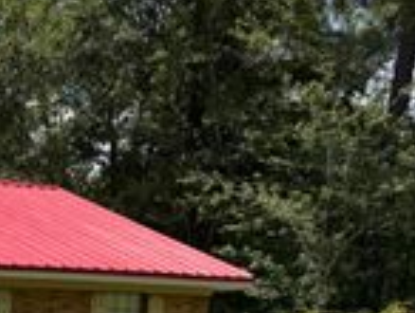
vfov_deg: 17.2
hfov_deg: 19.4
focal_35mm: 82
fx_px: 985
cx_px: -273
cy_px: 377
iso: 80
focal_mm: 6.76
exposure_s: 1/3759
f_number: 1.78
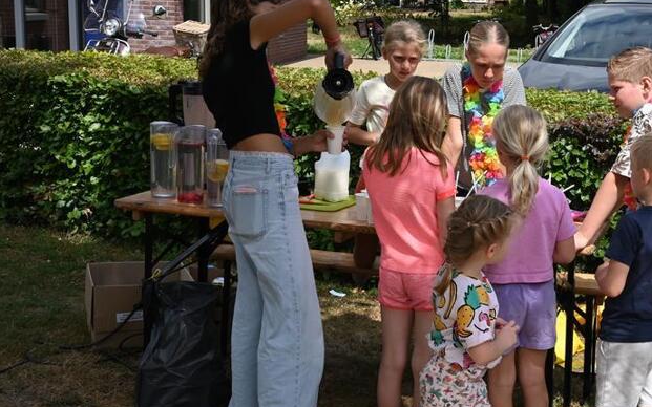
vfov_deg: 20.0
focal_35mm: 65
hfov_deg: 31.3
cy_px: 203
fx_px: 1155
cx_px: 436
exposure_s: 1/640
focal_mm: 40
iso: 640
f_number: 13
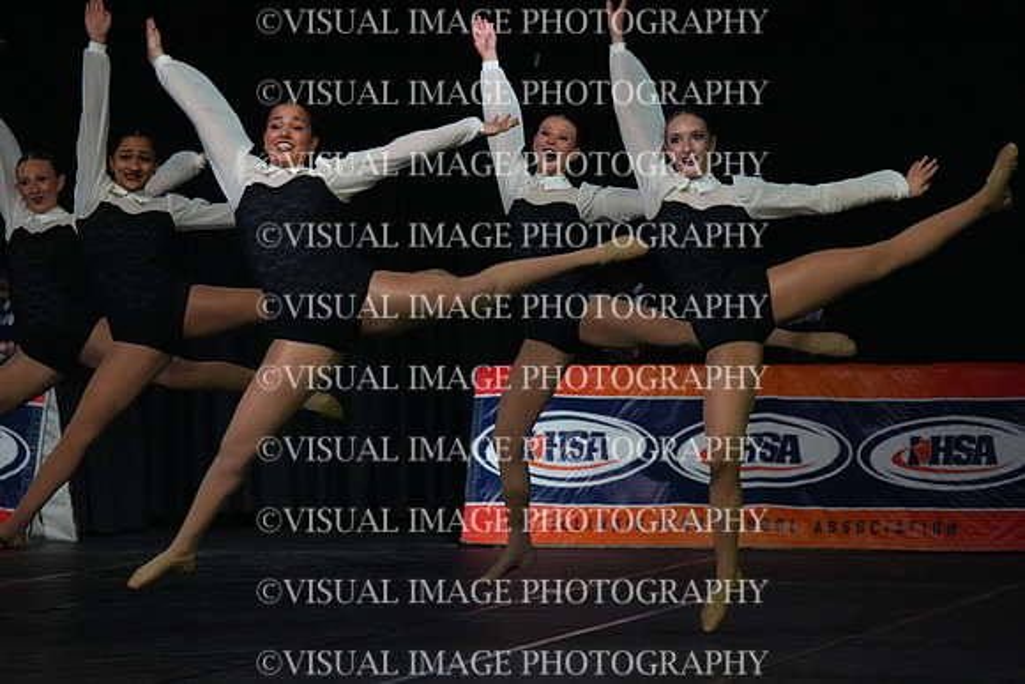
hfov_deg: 8.2
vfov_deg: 5.5
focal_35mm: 250
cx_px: 512
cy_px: 342
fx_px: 7119
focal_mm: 250
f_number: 5
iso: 12800
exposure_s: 1/1000
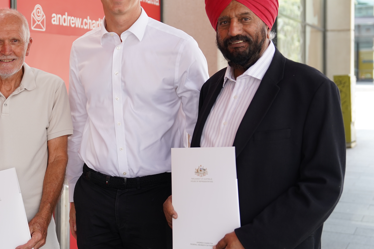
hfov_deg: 31.4
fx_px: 654
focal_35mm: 63
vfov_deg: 21.5
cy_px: 92
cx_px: 100
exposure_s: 1/250
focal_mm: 38
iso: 250
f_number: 2.8
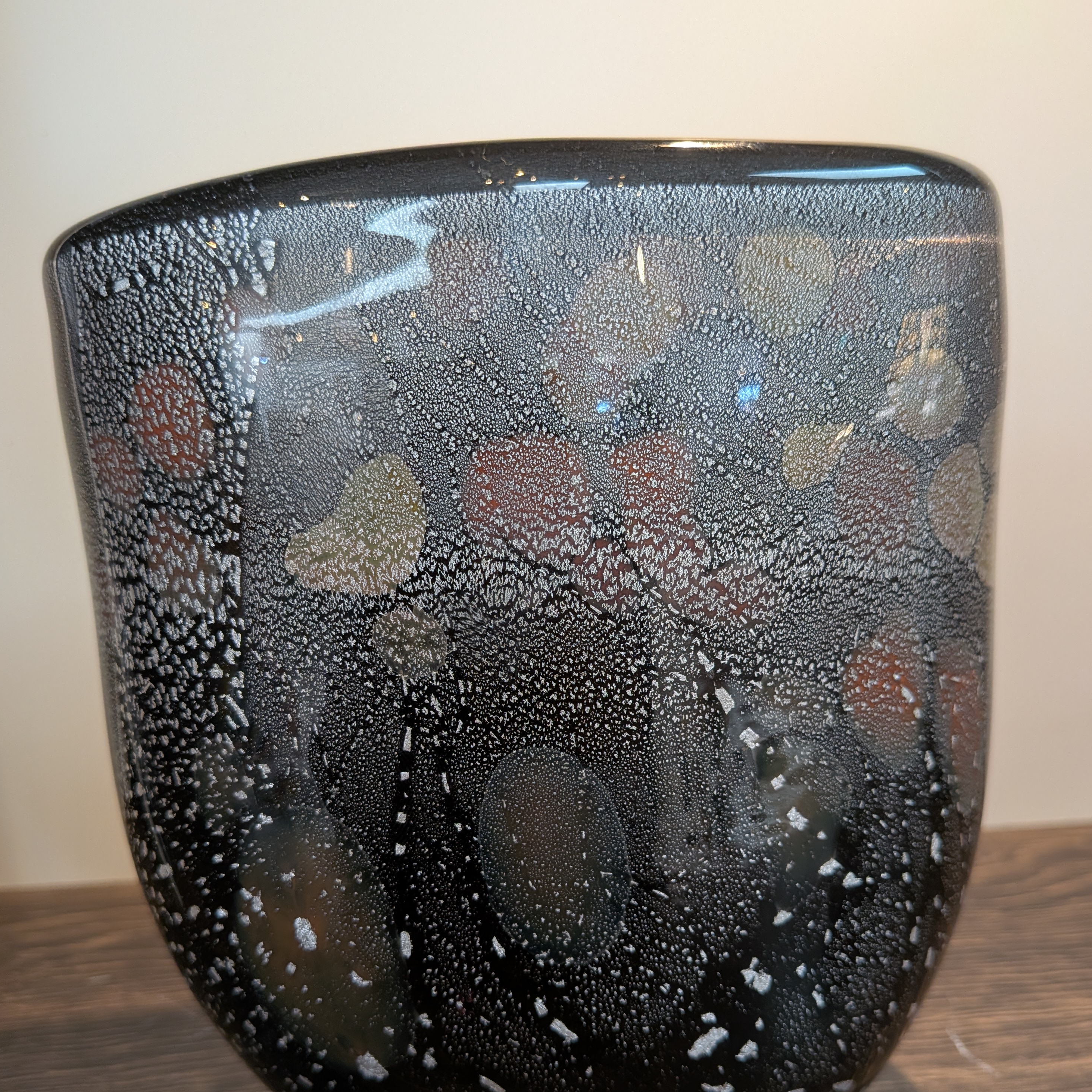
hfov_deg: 55.6
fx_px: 1035
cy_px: 663
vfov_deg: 55.2
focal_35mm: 29
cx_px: 550
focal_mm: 4.53
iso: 178
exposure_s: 1/60
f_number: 1.7
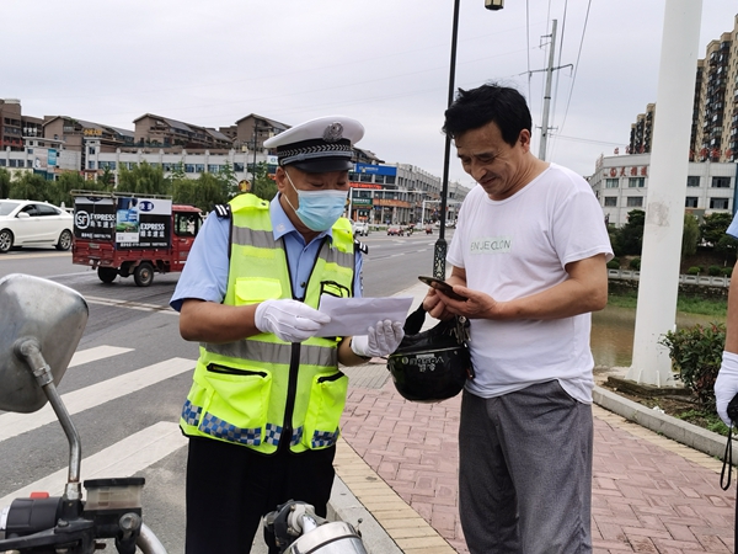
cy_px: 277
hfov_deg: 50.1
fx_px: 789
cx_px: 369
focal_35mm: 37
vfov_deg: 38.7
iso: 50
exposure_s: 1/1490
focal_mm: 5.56
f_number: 1.6
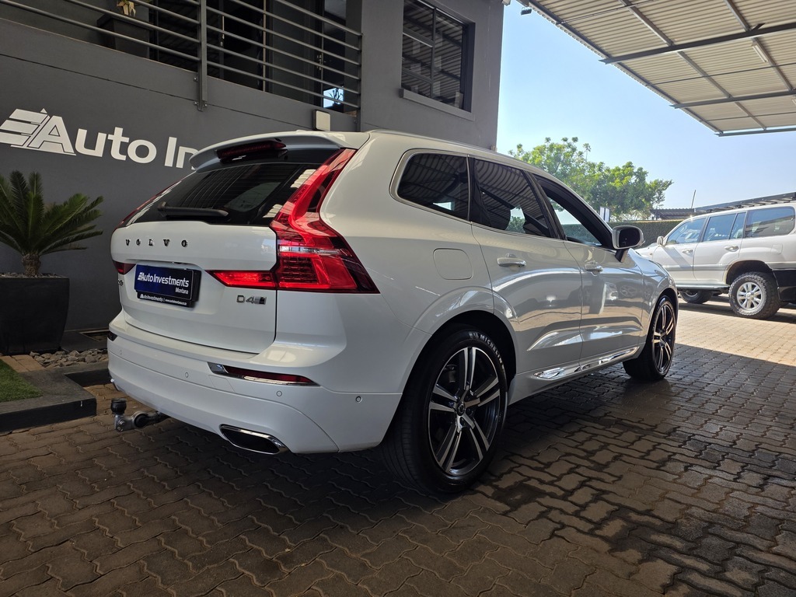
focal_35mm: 23
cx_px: 398
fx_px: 529
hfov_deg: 73.9
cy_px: 298
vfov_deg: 58.9
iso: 80
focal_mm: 6.25
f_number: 1.7
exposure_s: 1/1269
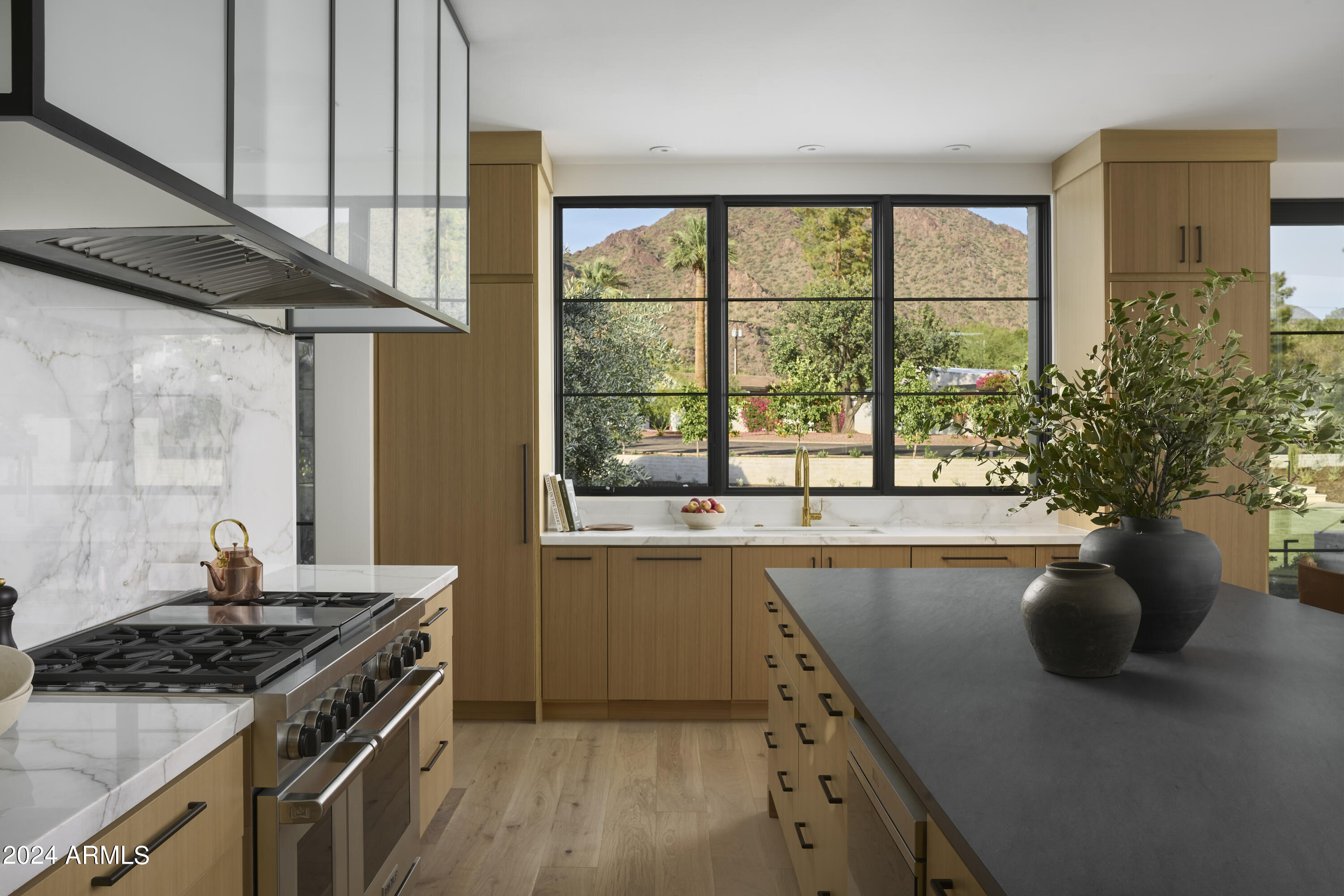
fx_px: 1101
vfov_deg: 44.3
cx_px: 672
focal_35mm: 30
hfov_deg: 62.8
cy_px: 448
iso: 640
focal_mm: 29.5
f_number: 11
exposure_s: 1/80
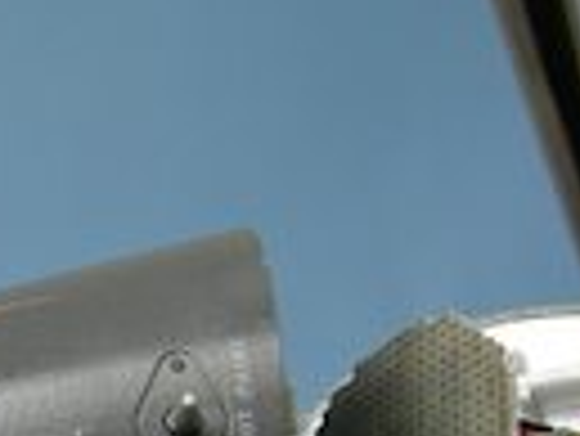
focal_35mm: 178
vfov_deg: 8.2
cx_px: -135
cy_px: 625
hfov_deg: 10.9
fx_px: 2985
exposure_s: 1/8
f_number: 5.4
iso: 64
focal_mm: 7.5
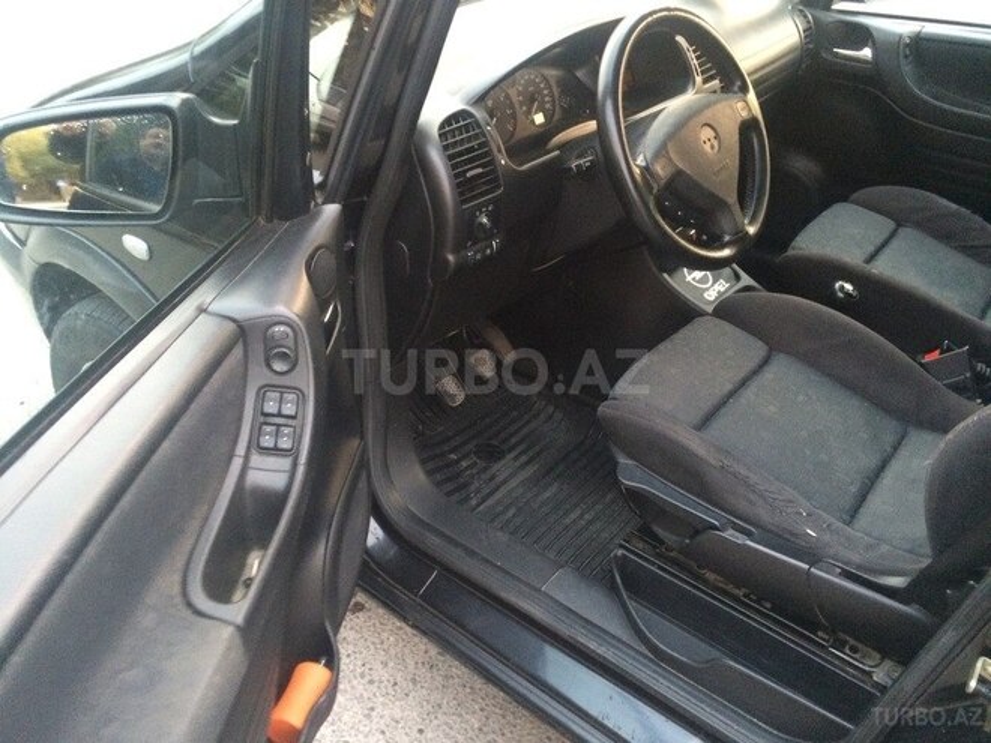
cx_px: 496
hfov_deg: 61.7
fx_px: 830
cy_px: 372
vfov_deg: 48.2
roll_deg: -0.5
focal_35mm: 29
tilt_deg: -34.2
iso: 320
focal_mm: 4.15
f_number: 2.2
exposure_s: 1/20
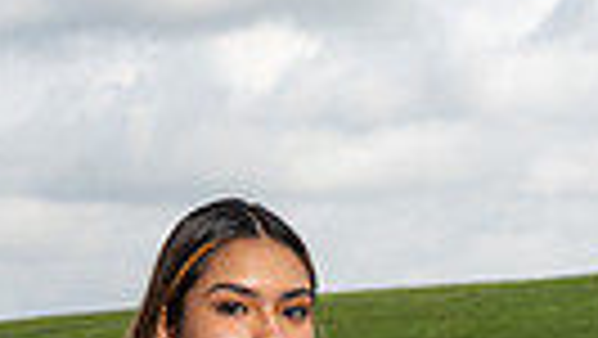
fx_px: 3157
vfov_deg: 5.8
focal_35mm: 199
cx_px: 184
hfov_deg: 10.8
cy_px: 892
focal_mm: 56
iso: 100
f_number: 8
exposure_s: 1/250
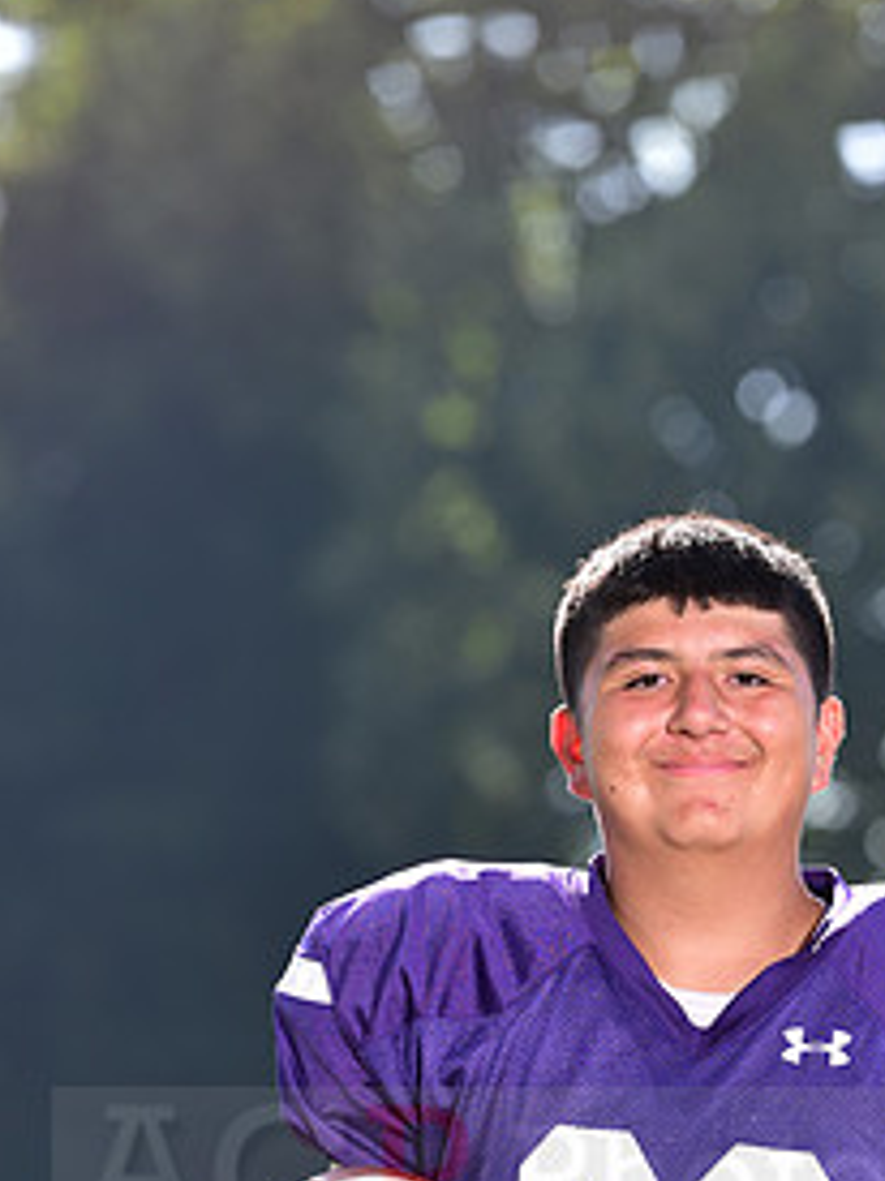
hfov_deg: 3.7
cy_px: 1147
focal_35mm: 406
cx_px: 818
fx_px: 13851
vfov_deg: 4.9
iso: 100
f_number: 5
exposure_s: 1/250
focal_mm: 200
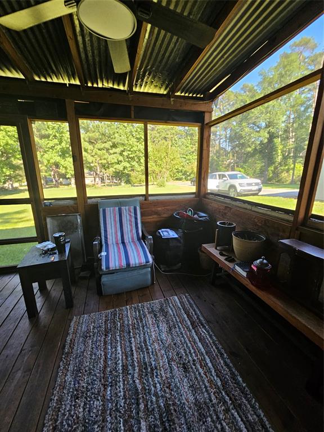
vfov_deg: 106.2
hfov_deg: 89.9
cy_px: 216
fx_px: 162
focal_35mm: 13
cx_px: 162
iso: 160
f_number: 2.2
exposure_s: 1/60
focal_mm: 2.2
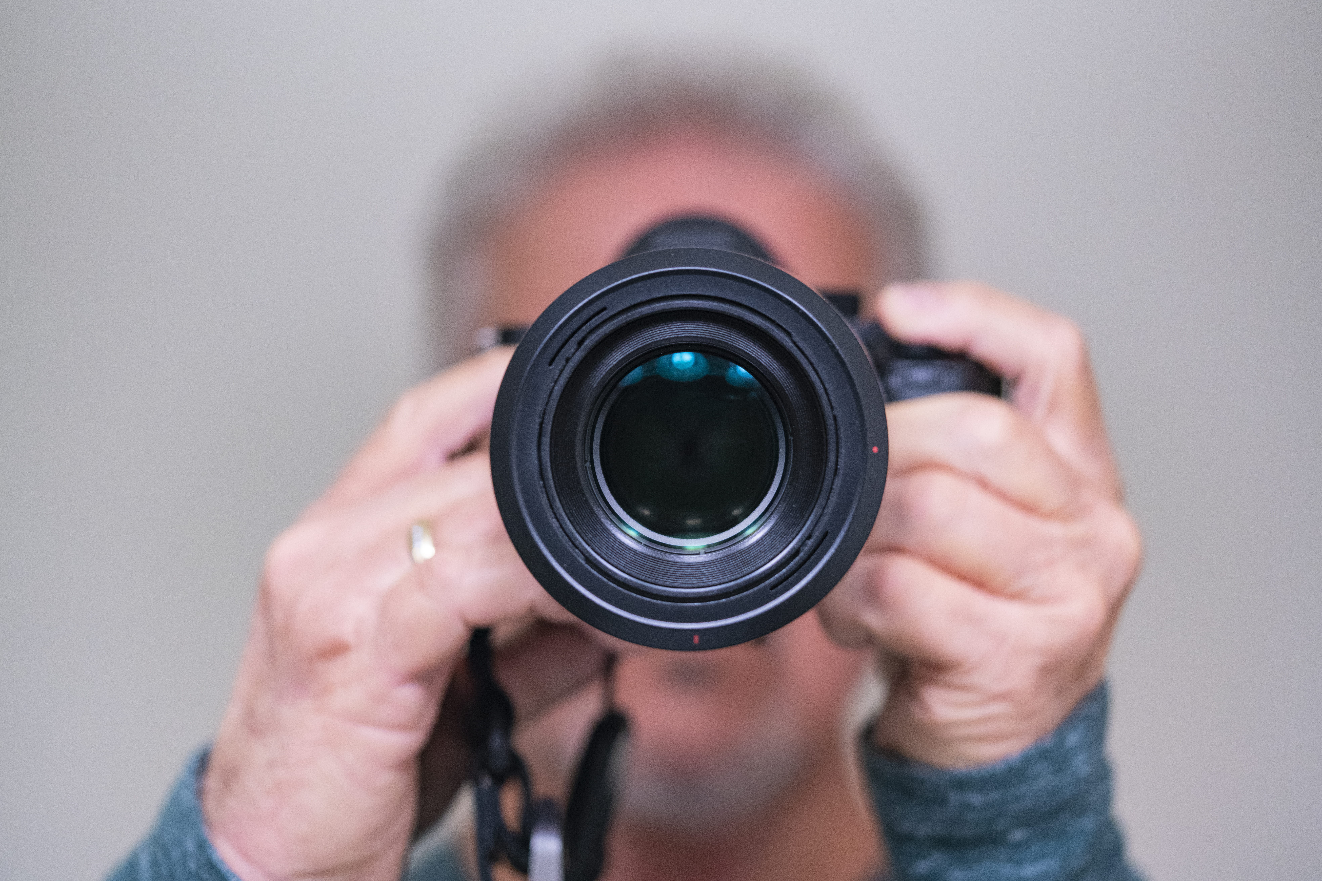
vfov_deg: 15.0
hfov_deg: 22.4
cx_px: 663
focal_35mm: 91
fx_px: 3341
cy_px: 438
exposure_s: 1/400
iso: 2500
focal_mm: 90
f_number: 2.8
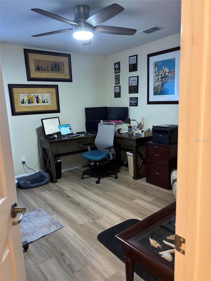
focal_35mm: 26
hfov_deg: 53.1
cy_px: 140
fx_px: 211
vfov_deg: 67.3
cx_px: 106
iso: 400
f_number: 1.6
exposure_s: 1/40
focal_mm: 5.96
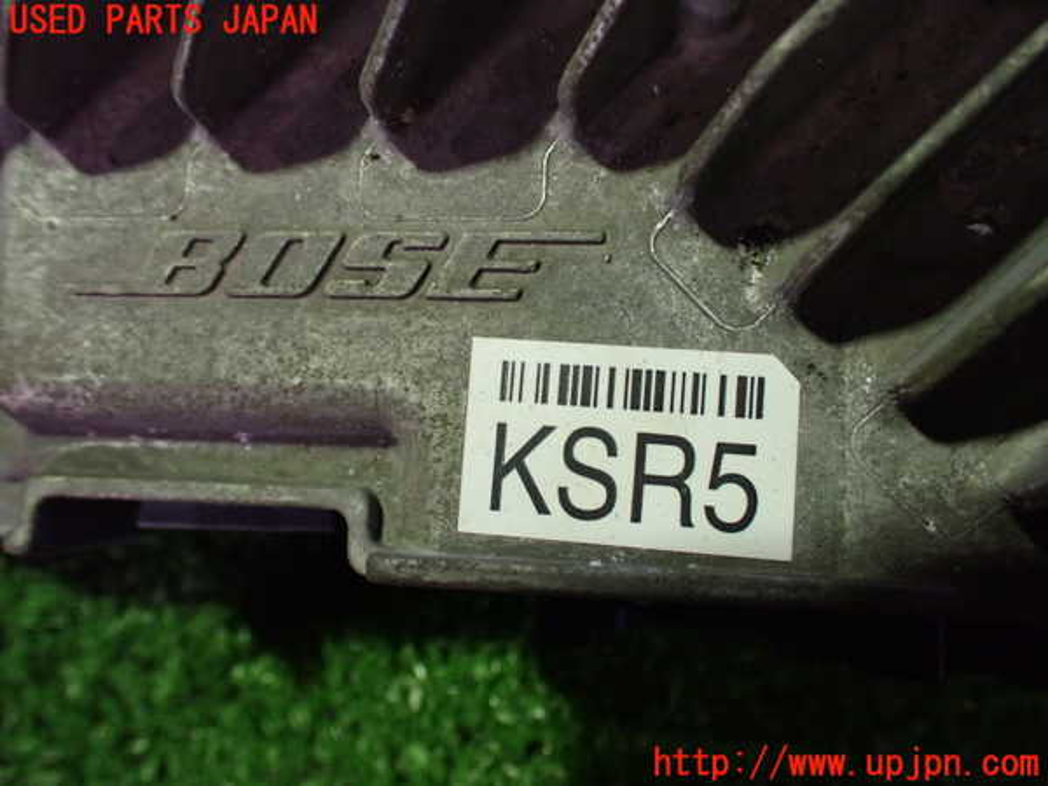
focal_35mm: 30
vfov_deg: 46.8
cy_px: 393
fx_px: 908
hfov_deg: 60.0
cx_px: 524
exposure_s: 1/50
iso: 800
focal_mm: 5.4
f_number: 2.3
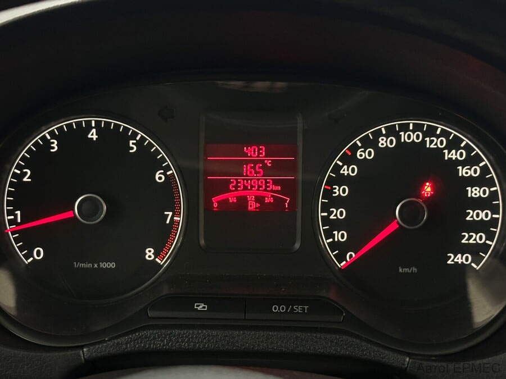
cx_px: 253
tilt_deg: -23.9
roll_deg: -0.3
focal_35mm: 48
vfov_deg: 30.3
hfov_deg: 39.7
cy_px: 190
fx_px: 702
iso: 200
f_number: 1.78
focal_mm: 6.86
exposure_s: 1/50
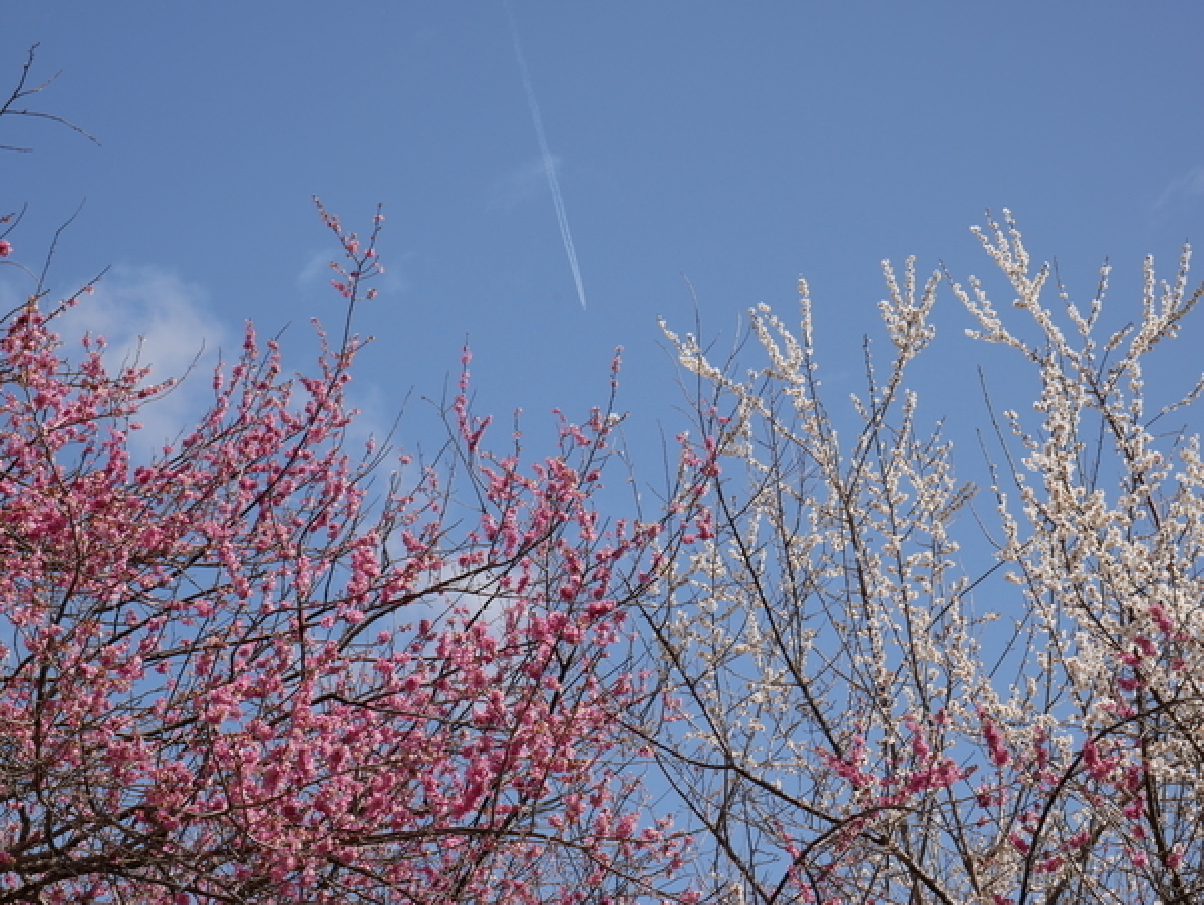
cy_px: 452
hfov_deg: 25.0
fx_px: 2715
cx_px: 602
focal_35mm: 78
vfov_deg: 18.9
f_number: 9
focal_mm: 39
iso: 200
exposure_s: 1/500
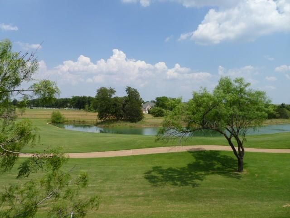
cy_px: 109
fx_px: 235
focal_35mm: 28
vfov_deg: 49.7
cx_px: 145
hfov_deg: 63.4
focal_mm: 5
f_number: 3.3
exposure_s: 1/1000
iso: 80
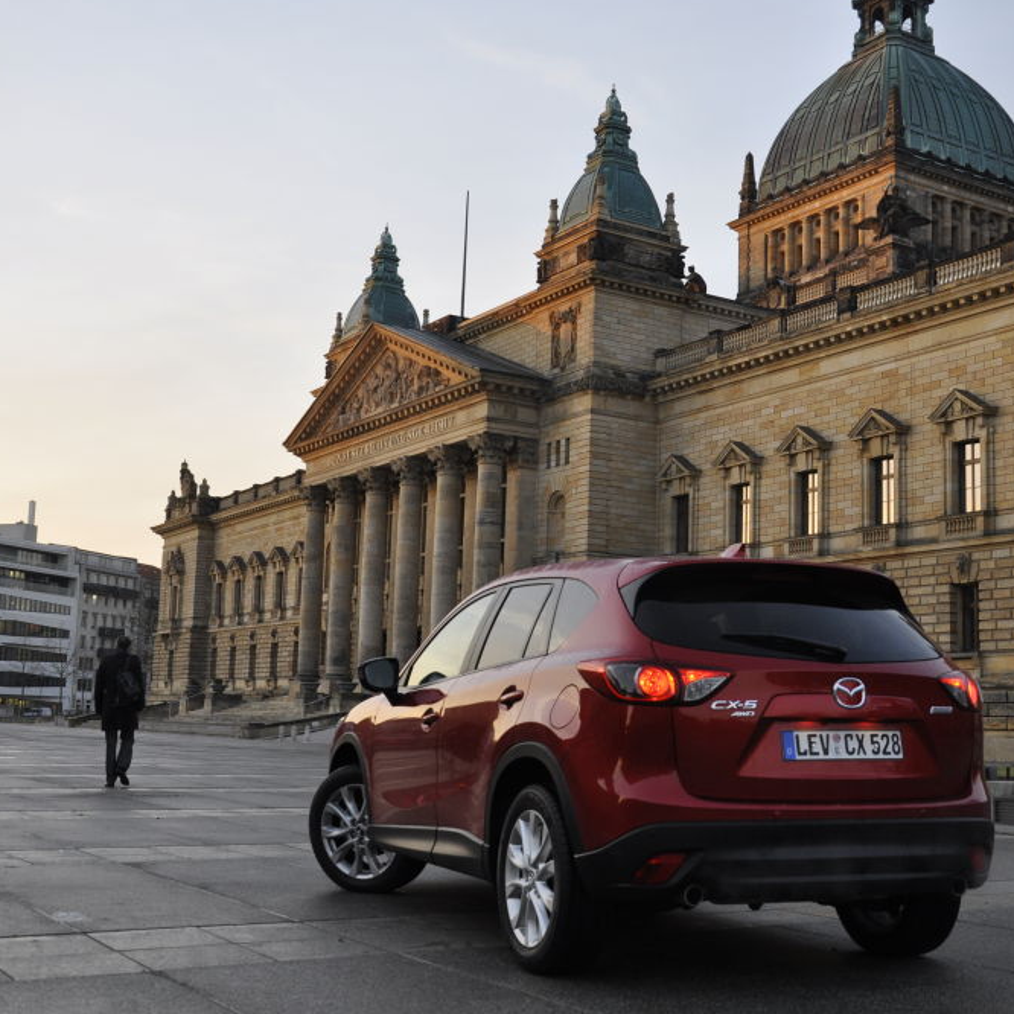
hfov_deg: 36.0
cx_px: 569
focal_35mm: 47
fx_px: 1558
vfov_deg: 36.1
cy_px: 509
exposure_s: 1/125
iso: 400
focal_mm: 24
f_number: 5.6
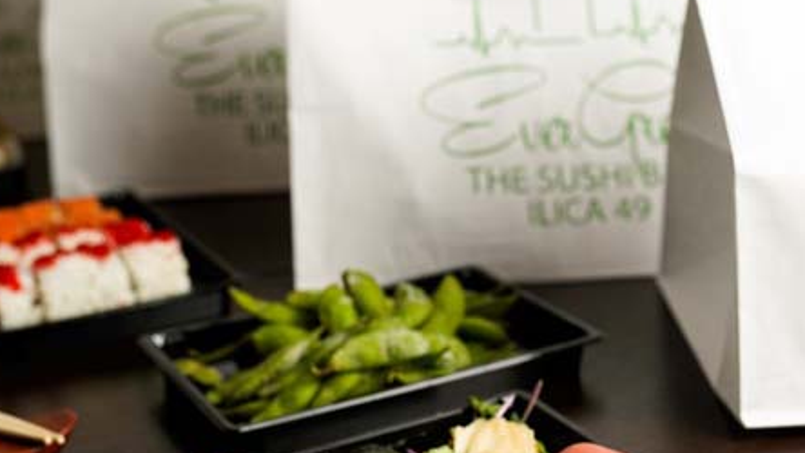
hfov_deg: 31.7
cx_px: 524
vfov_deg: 18.3
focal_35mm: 66
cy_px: 251
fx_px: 1409
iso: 100
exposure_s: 1/200
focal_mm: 35
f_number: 4
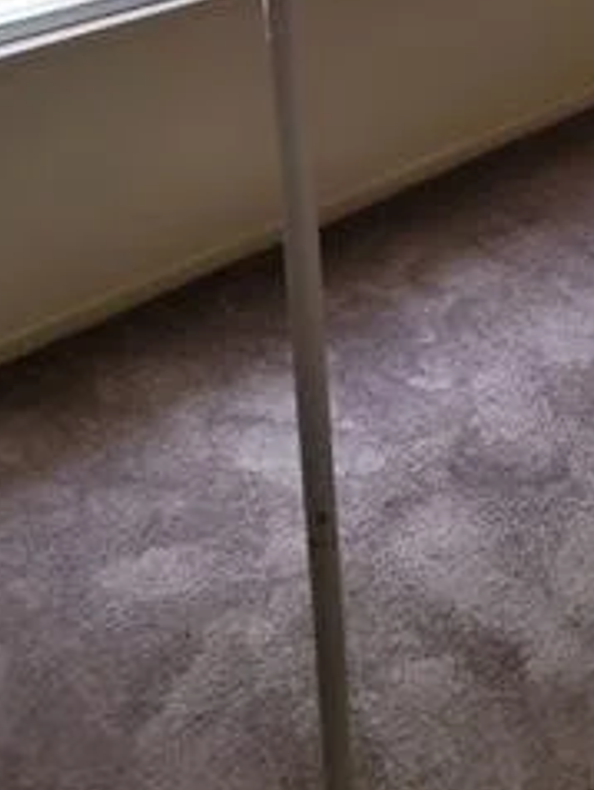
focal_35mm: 63
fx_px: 1439
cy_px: -20
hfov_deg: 22.5
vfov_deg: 28.6
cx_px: 587
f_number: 1.8
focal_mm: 7
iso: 125
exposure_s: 1/120
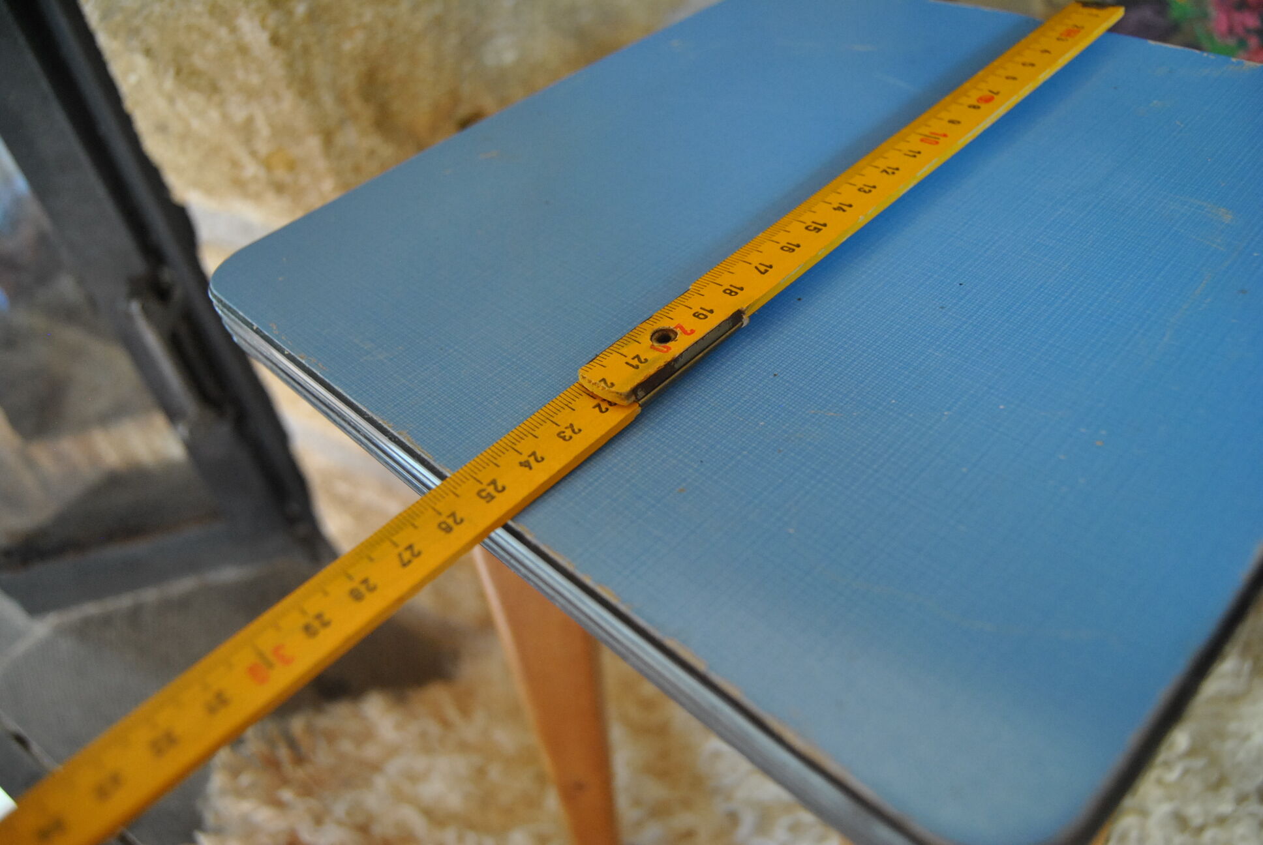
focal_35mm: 28
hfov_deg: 64.5
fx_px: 1001
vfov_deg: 45.8
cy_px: 422
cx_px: 632
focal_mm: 19
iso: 720
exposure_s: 1/30
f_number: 3.5
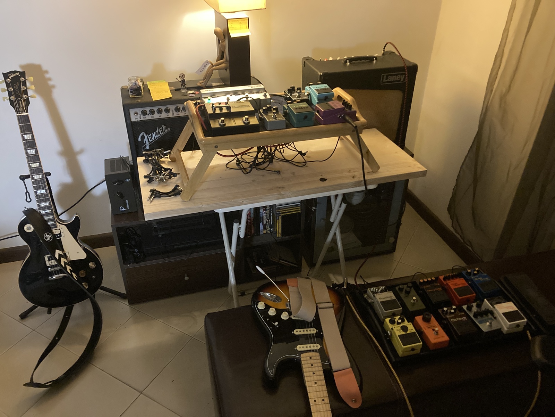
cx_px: 278
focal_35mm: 28
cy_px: 208
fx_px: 449
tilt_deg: -32.7
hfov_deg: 63.4
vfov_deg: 49.7
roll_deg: +0.1
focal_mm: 3.99
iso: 640
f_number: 1.8
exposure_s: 1/25
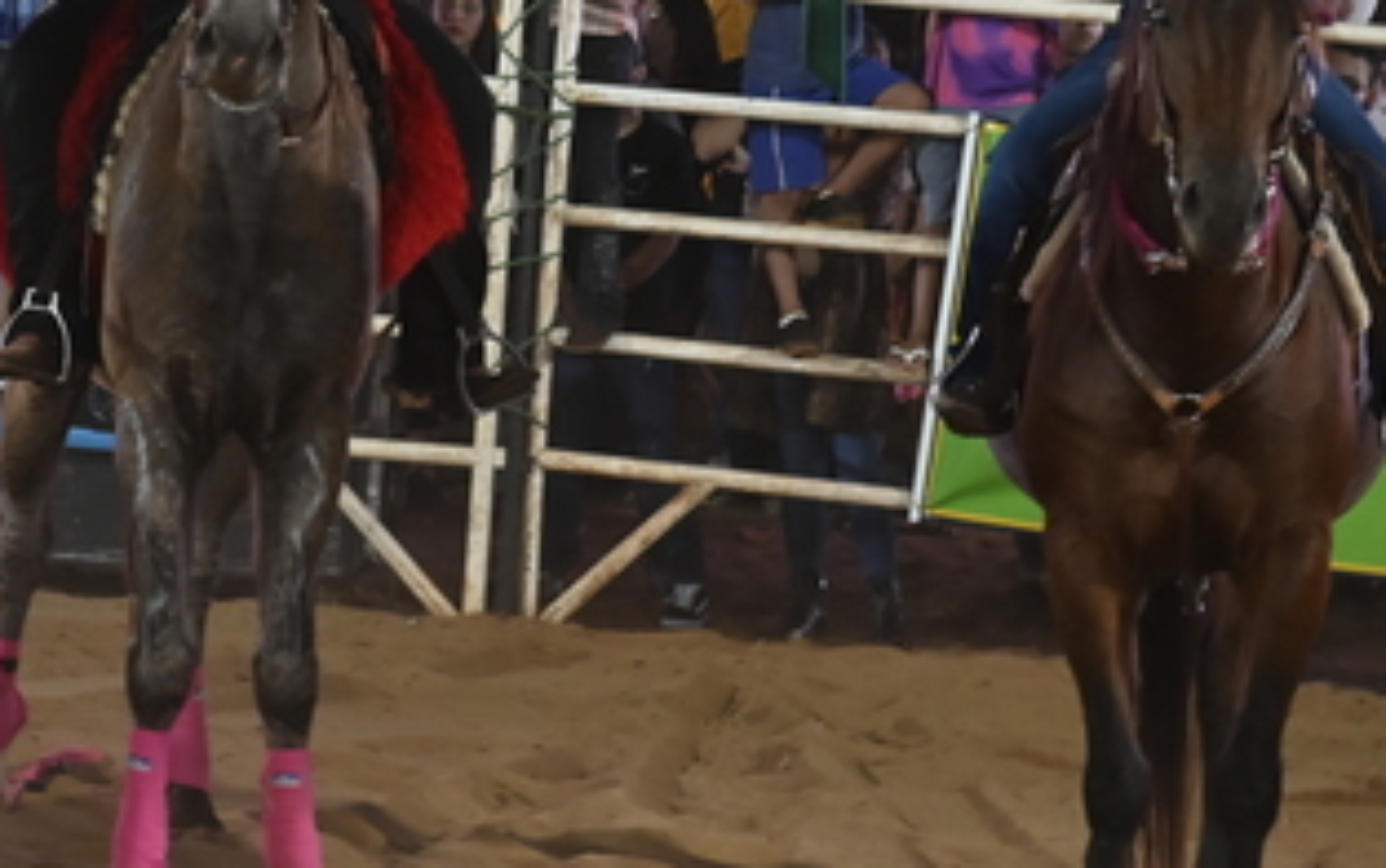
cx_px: 84
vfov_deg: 6.4
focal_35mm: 205
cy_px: -38
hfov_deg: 10.2
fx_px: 7748
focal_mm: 70
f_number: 4
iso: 2000
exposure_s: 1/60
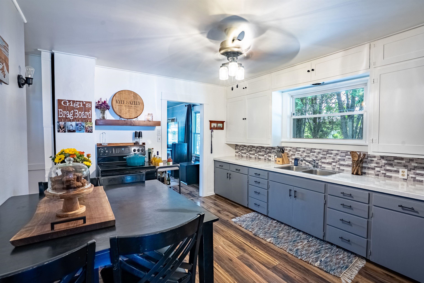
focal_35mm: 16
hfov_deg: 96.7
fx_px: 189
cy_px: 142
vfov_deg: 73.8
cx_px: 212
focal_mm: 16
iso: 400
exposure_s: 1/50
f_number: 8
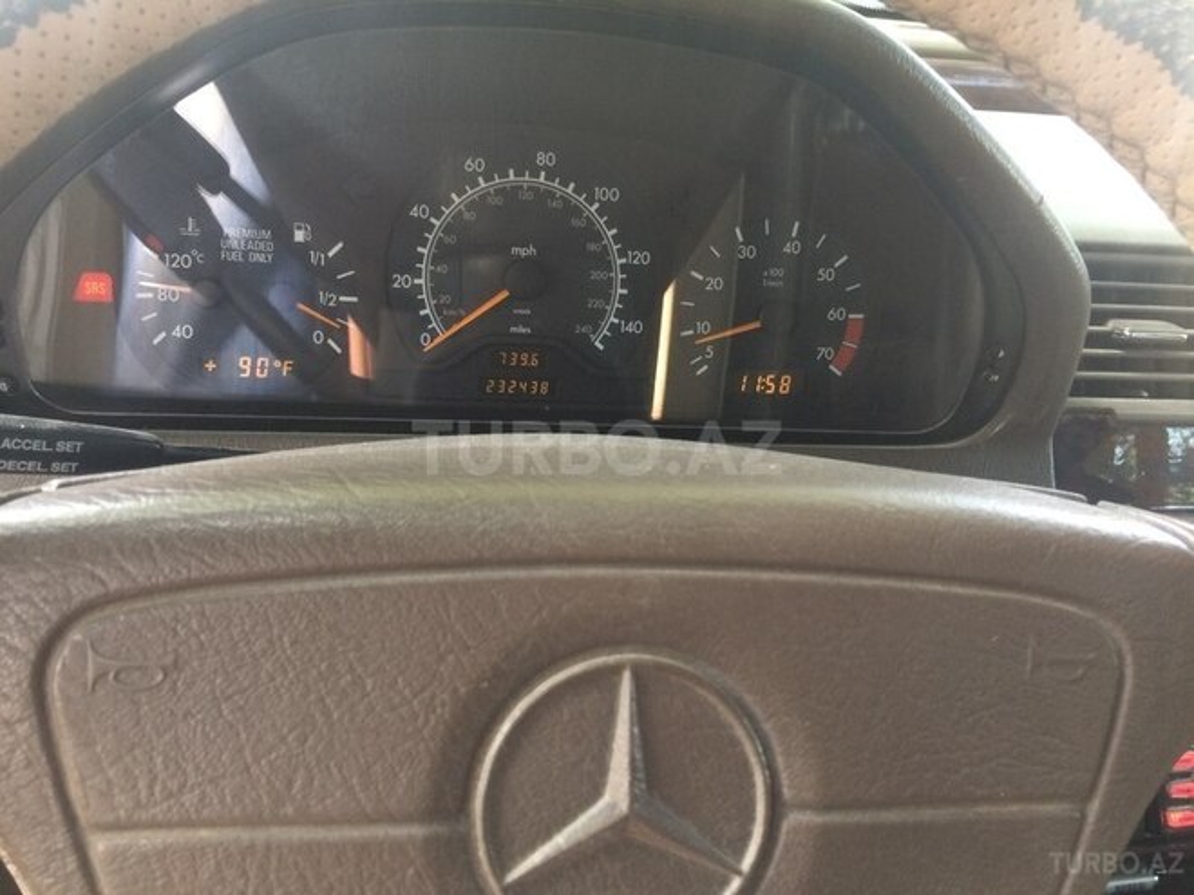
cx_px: 597
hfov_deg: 61.7
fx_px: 1000
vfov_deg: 48.2
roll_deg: -3.6
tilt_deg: -28.0
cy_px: 448
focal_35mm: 29
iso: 100
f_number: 2.2
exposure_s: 1/33
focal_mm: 4.15
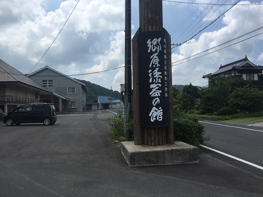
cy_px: 98
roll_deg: +1.2
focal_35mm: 29
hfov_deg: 61.7
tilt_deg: +0.9
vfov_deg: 48.2
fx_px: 220
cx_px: 132
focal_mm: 4.15
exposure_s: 1/2825
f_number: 2.2
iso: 32
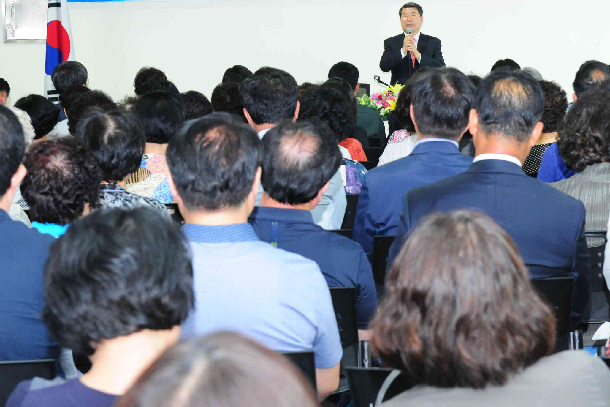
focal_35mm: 103
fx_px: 1745
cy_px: 127
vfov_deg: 13.3
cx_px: 348
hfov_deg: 19.8
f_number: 8
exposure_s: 1/60
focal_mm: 70
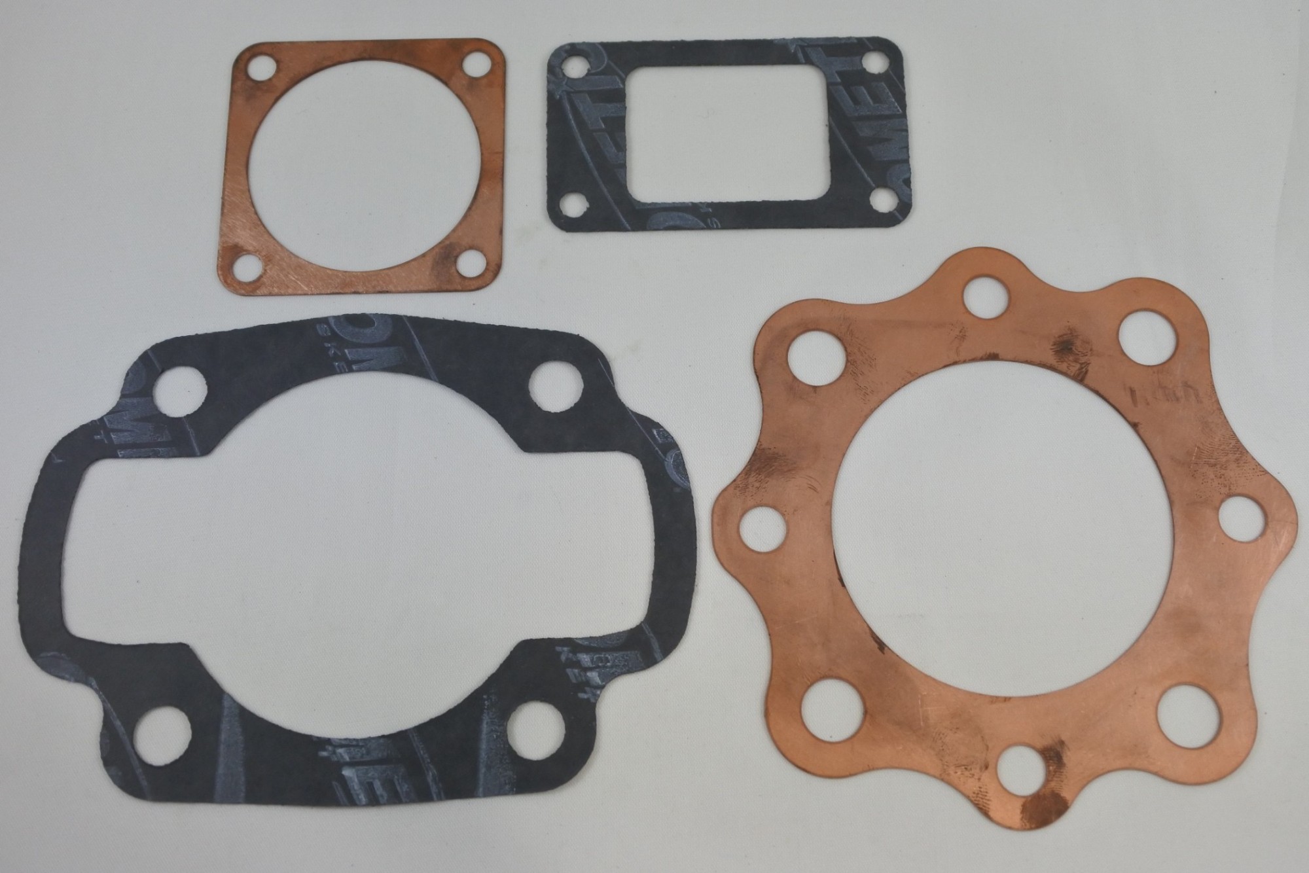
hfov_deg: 53.1
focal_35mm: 36
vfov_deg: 36.9
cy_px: 436
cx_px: 654
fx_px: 1309
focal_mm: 13.7
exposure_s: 1/250
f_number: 4
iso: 400
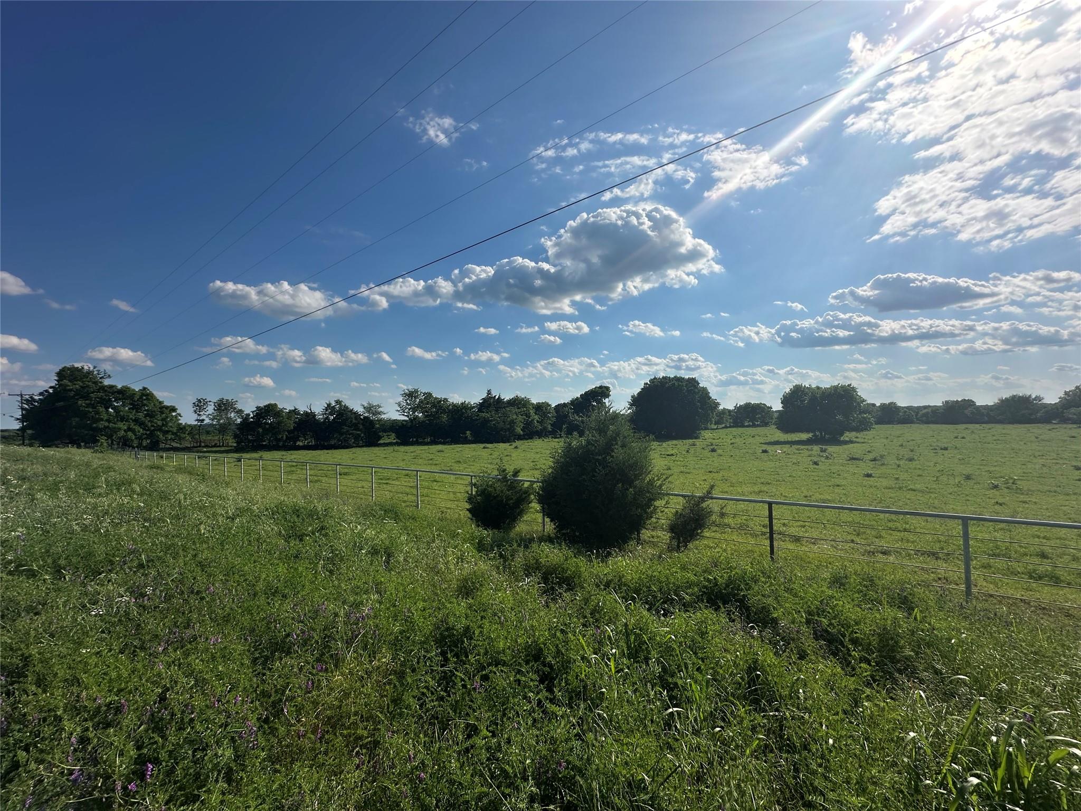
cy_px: 406
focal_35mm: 14
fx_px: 437
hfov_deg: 102.1
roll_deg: +0.6
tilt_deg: +1.2
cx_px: 540
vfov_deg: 85.7
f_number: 2.2
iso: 50
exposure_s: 1/4831
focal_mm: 2.22
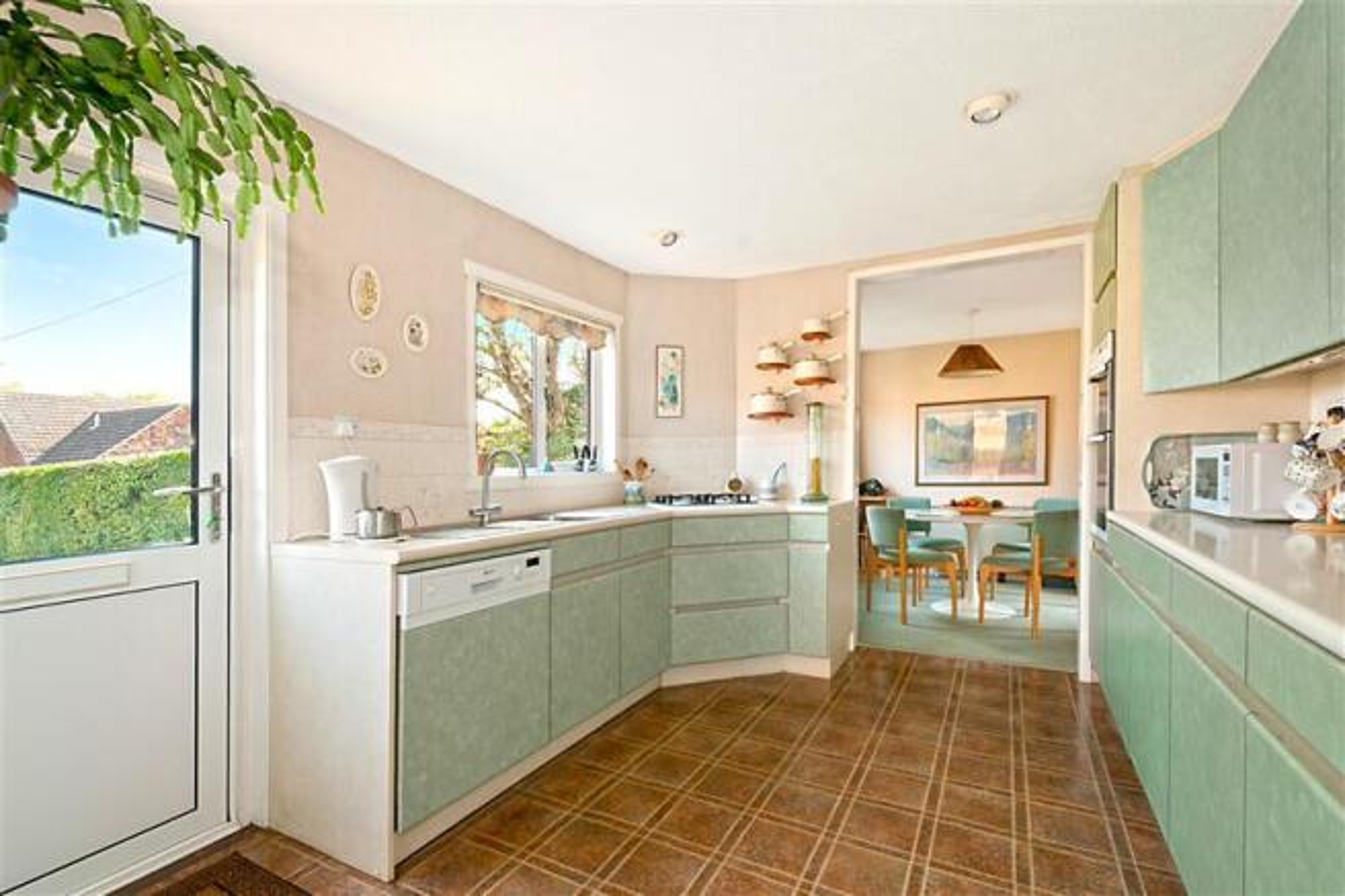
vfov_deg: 77.3
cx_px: 672
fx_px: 560
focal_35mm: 15
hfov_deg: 100.4
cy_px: 448
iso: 200
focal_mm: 10
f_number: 8
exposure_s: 1/6
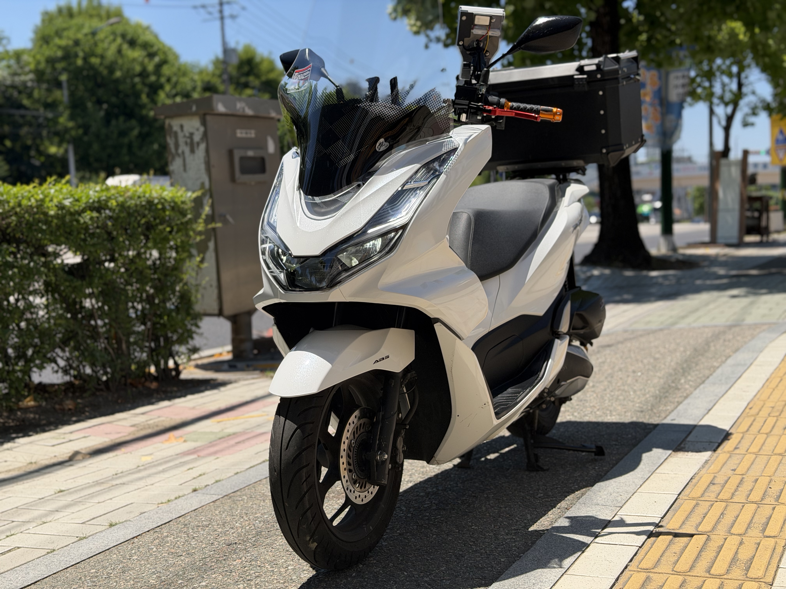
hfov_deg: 39.7
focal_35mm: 48
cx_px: 393
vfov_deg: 30.3
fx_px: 1090
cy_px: 294
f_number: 1.78
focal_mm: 6.76
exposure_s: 1/4329
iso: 64
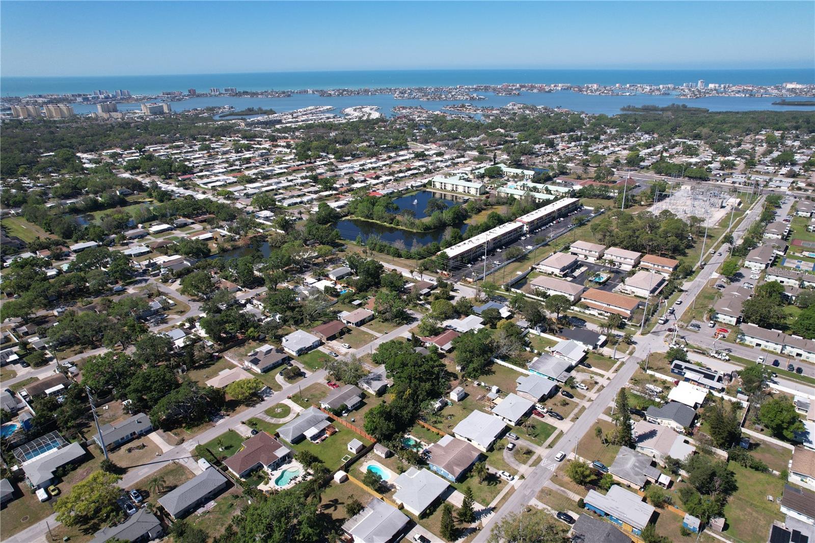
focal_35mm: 22
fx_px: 498
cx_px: 408
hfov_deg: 78.6
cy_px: 272
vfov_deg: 57.2
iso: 100
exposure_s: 1/500
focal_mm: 8.38
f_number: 2.8
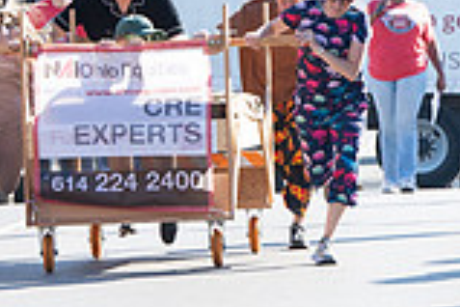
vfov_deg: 2.4
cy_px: 17
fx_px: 7347
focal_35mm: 575
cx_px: 533
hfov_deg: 3.6
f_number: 7.1
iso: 200
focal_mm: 135
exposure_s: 1/250
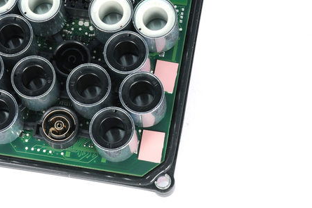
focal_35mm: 205
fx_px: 1773
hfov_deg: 10.0
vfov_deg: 6.7
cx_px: 88
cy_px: 59
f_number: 25
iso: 320
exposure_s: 1/200
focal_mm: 95
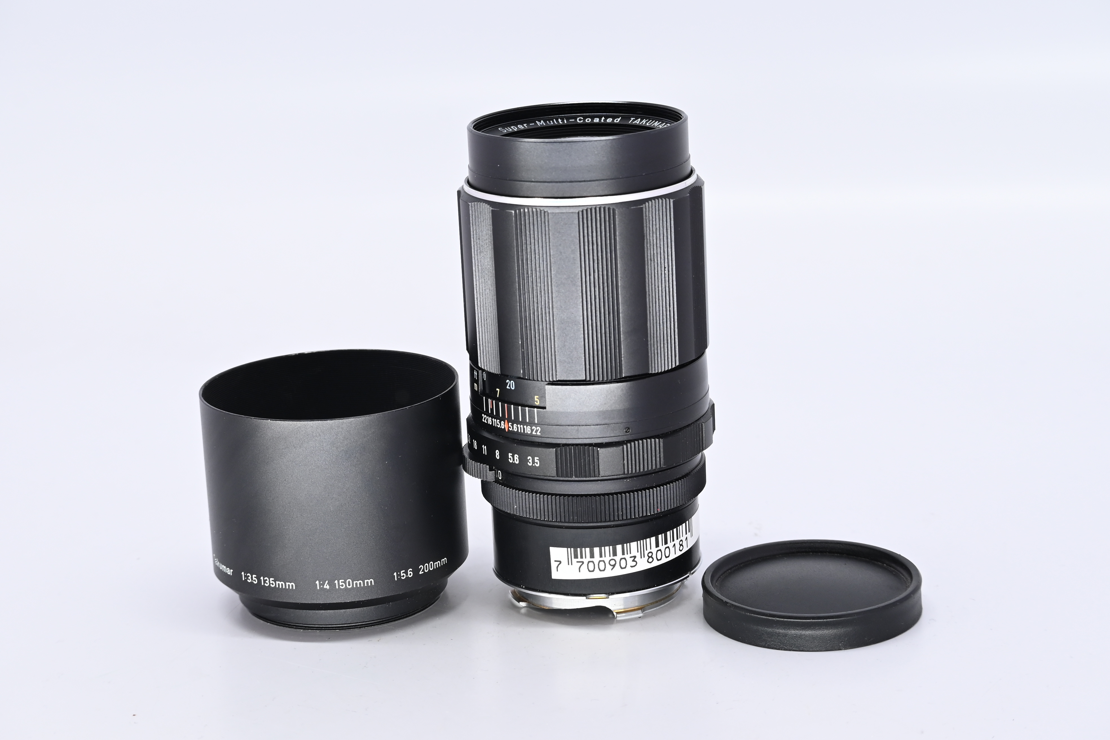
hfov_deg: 27.0
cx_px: 555
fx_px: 2312
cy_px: 370
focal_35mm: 75
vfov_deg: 18.2
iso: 500
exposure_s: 1/160
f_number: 9
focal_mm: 50
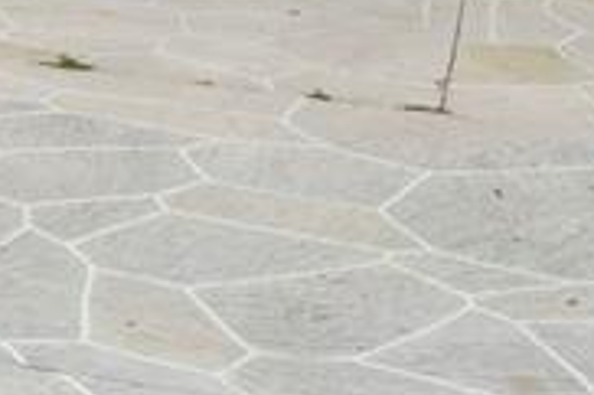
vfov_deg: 9.2
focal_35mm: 135
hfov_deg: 13.3
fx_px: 2225
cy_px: -499
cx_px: -561
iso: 250
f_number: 9
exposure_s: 1/200
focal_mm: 24
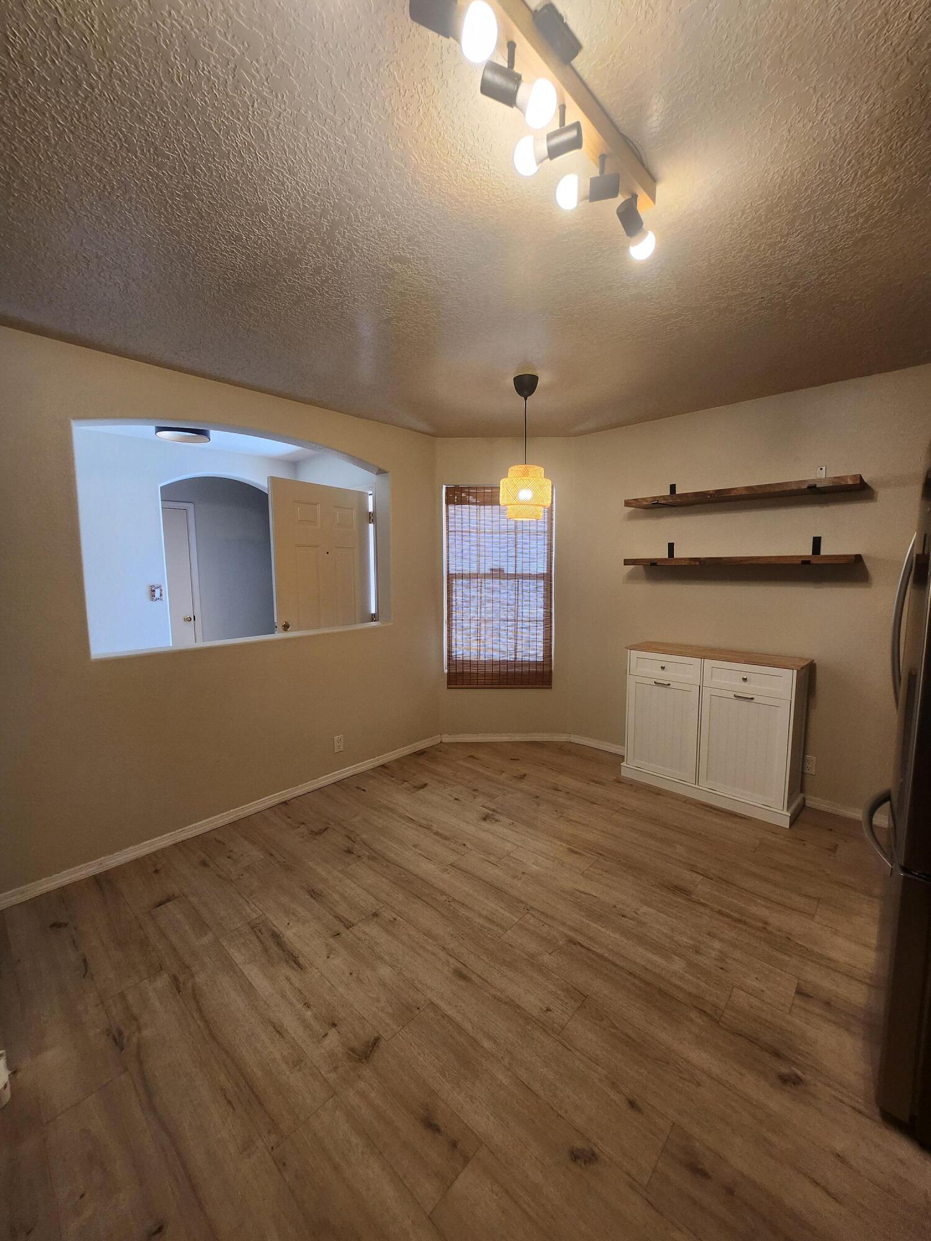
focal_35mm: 13
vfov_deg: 106.2
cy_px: 620
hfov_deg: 89.9
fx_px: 466
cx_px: 466
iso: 100
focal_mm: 1.74
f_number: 2.2
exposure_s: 1/60
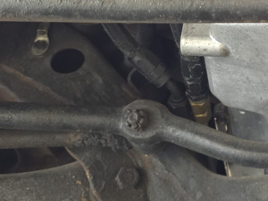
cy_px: -13
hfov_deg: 23.7
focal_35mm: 76
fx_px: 588
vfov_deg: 18.7
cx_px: 312
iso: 1250
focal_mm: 6.3
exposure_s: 1/24
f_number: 1.7
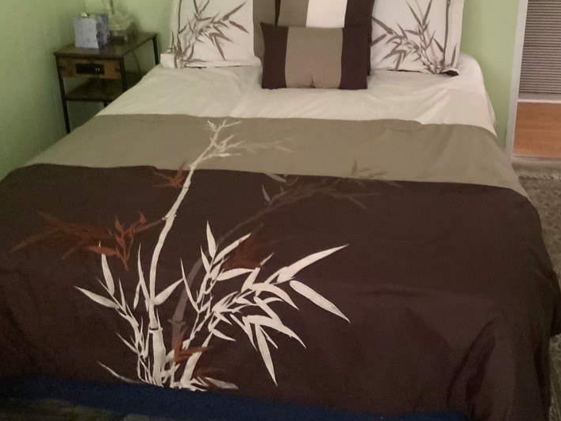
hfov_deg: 44.6
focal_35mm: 42
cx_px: 329
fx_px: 681
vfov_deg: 33.8
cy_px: 119
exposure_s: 1/29
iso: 640
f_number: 1.8
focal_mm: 3
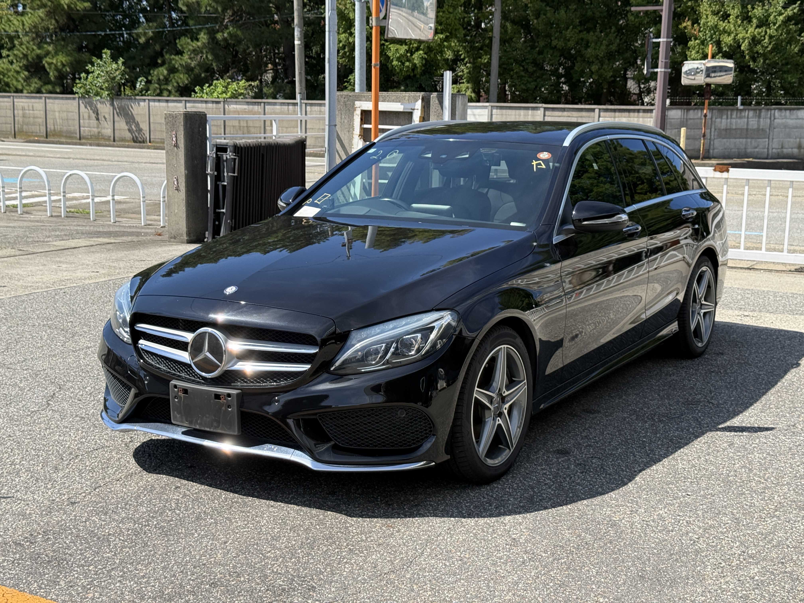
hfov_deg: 39.7
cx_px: 402
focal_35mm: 48
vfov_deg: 30.3
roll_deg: -0.9
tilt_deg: -10.0
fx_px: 1115
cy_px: 302
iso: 80
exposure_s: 1/2667
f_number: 1.78
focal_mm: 6.76
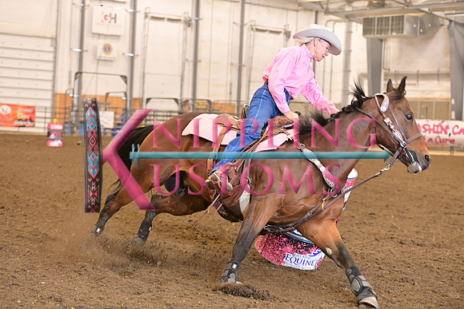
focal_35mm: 82
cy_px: 154
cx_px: 232
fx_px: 1057
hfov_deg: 24.8
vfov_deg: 16.7
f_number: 3.5
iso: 2500
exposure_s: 1/250
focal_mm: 82
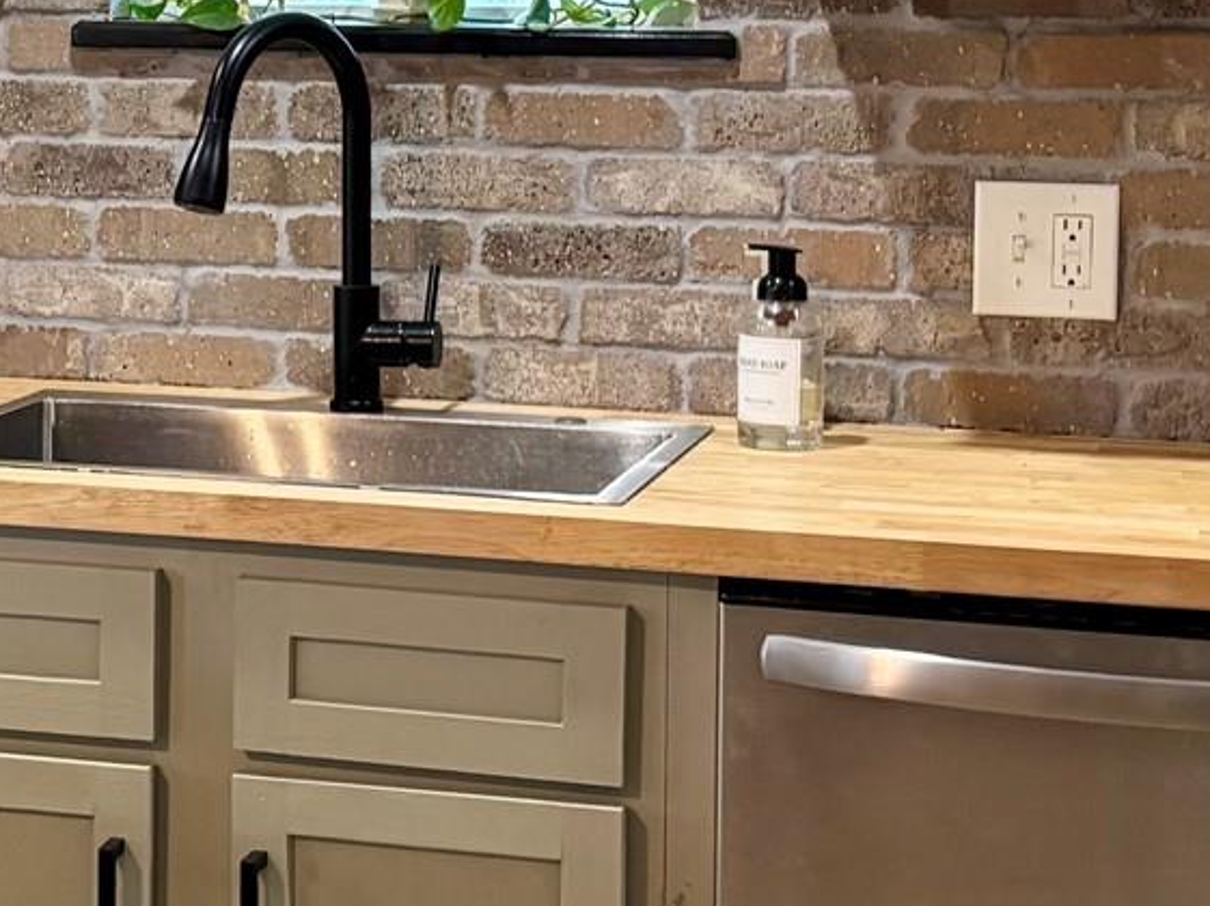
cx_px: 26
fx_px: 3319
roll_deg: +0.5
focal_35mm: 95
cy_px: 126
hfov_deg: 20.1
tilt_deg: -3.7
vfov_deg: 15.4
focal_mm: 5.96
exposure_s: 1/60
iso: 250
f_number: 1.6
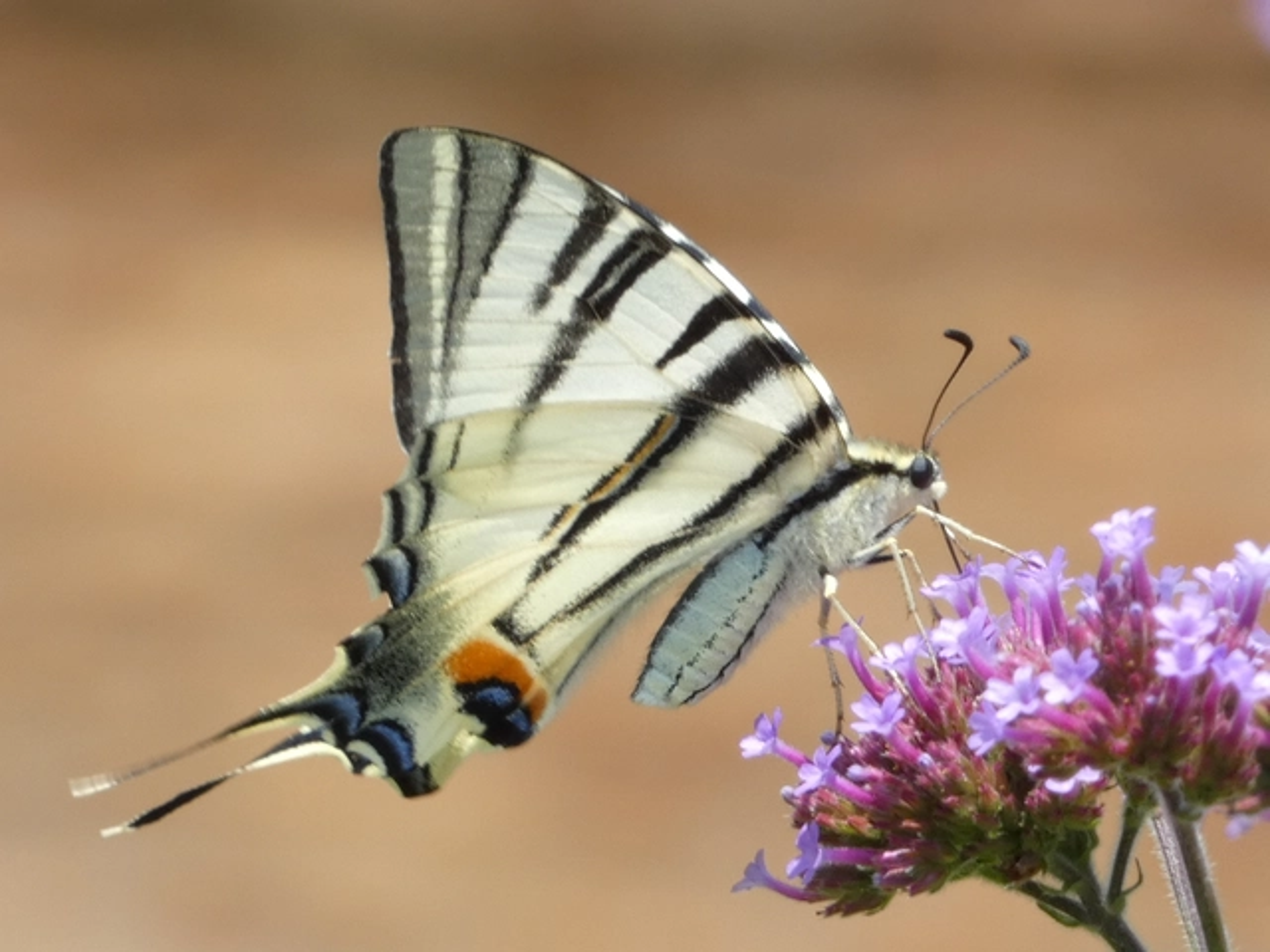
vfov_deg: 2.5
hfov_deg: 3.3
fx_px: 22013
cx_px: 635
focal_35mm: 600
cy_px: 476
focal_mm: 107.6
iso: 100
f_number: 5.6
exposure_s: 1/100
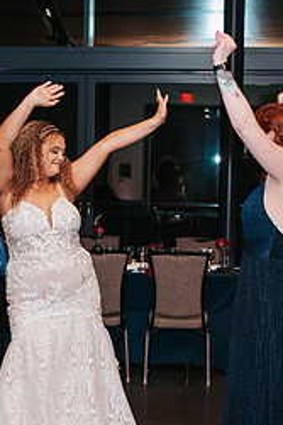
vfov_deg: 21.6
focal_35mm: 94
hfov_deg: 14.4
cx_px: 55
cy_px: 303
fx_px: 1110
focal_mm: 35
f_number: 2.8
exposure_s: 1/200
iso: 1000
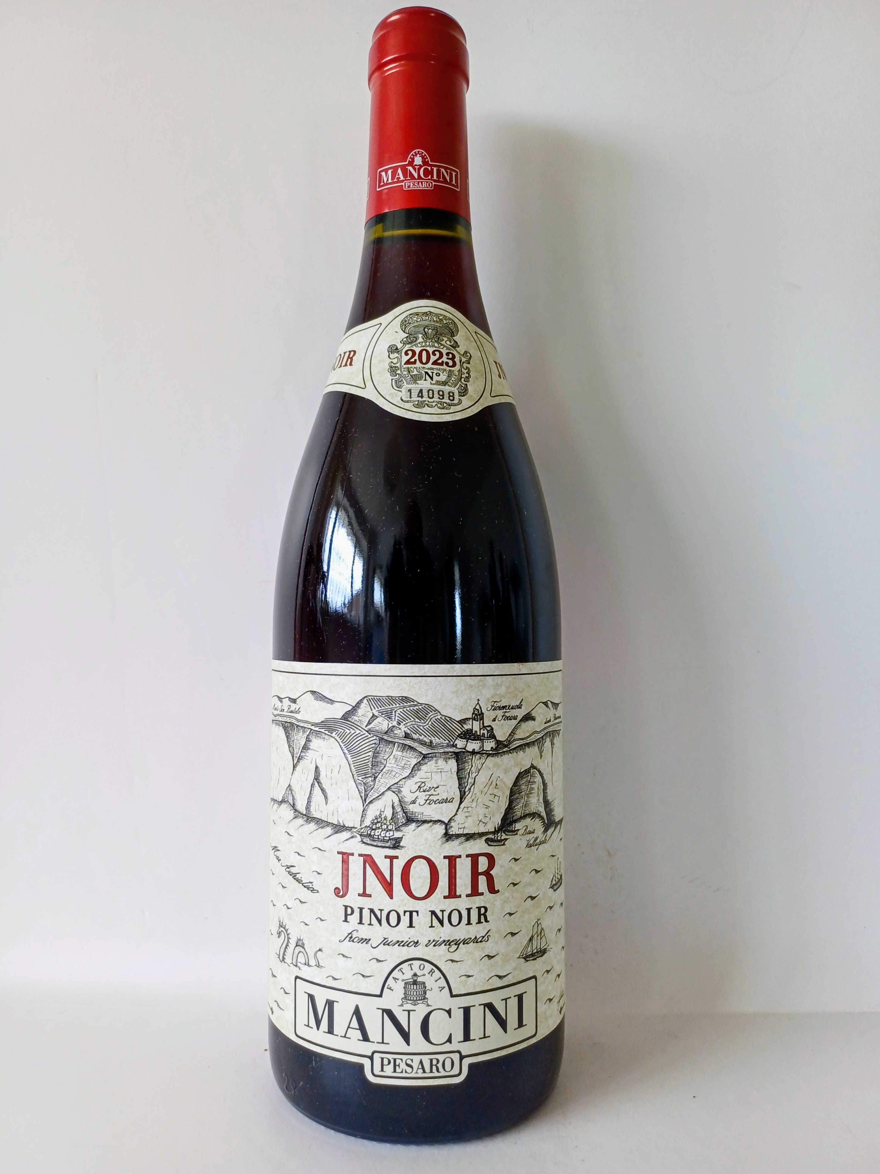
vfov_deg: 69.4
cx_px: 440
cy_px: 587
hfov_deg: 54.9
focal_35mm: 25
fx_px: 848
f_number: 1.8
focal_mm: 4.65
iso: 64
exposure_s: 1/100
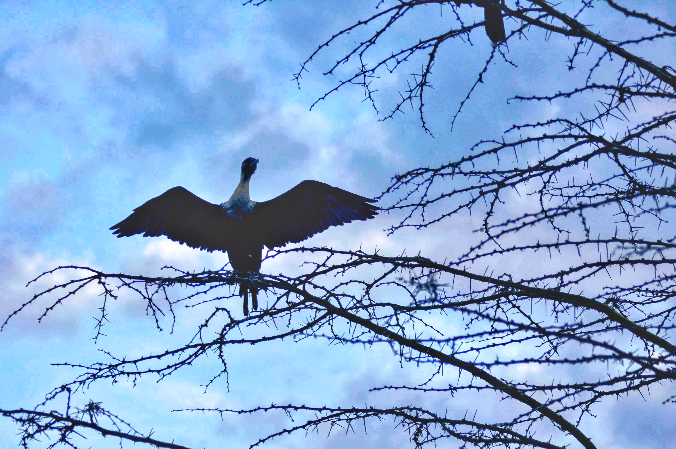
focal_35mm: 183
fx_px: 3432
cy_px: 224
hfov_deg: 11.2
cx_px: 338
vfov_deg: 7.5
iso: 400
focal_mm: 122
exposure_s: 1/500
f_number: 5.6
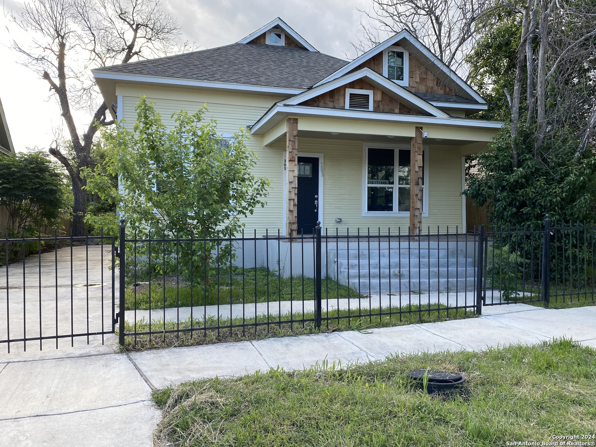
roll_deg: -0.7
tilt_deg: -0.9
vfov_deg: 53.1
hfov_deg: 67.3
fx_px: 448
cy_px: 224
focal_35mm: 26
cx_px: 298
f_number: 1.8
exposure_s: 1/360
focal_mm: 4.25
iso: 32
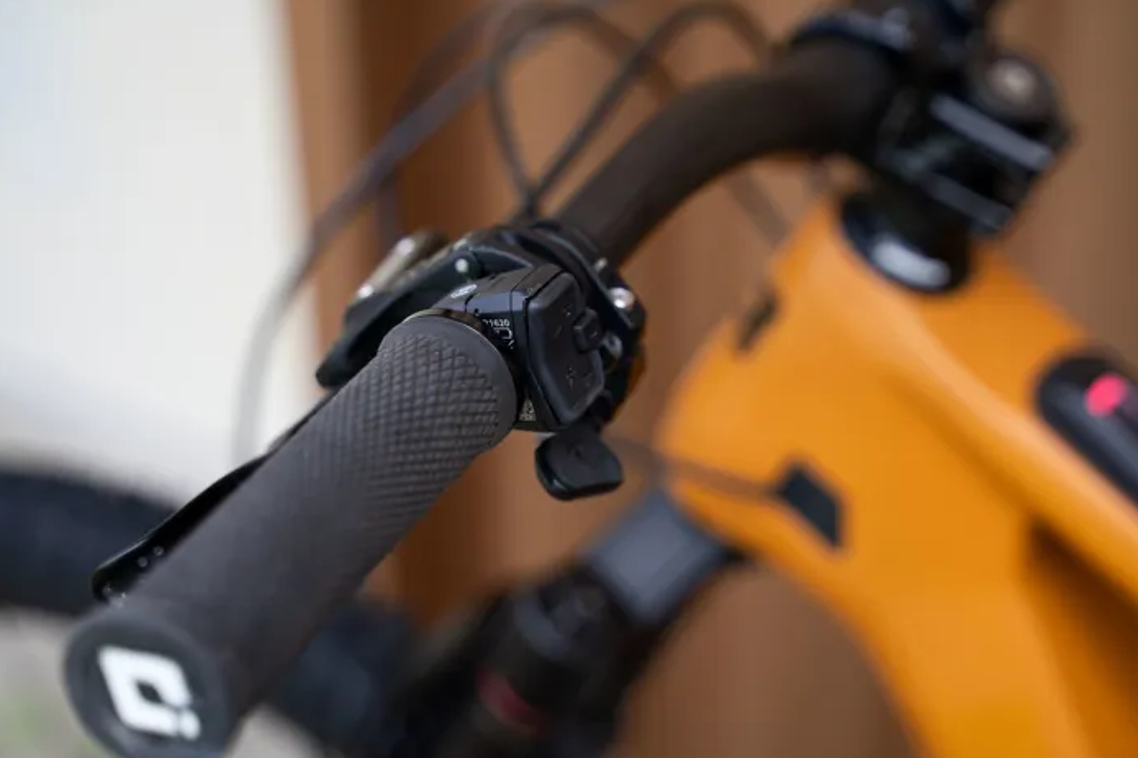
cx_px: 611
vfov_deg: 17.9
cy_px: 425
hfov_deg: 26.6
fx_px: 2402
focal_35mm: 76
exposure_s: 1/2000
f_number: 3.5
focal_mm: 66
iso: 1000
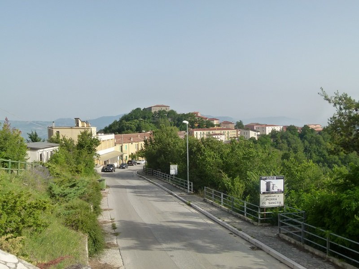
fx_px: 353
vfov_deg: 41.8
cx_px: 180
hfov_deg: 54.0
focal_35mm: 34
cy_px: 134
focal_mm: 6.2
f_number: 4
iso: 160
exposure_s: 1/1000
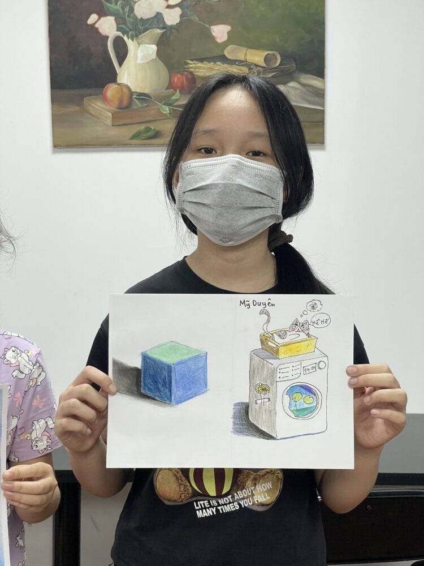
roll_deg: -1.1
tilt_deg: -4.8
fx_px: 849
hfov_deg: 28.0
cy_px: 283
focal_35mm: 52
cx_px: 212
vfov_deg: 36.8
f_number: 2
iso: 100
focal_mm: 6
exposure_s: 1/100
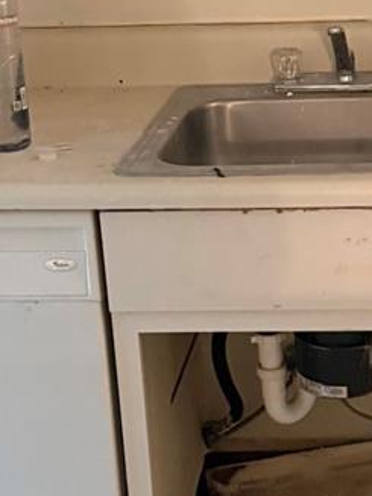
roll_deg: +2.5
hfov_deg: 16.6
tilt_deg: -18.9
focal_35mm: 88
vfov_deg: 22.2
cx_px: 319
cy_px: 214
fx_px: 1262
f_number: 1.78
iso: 800
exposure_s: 1/40
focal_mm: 6.76
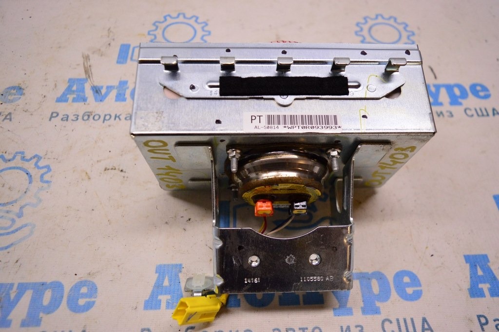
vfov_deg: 47.9
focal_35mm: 27
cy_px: 166
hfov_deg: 67.4
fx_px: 374
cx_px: 250
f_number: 4
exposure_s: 1/400
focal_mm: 18
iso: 1600
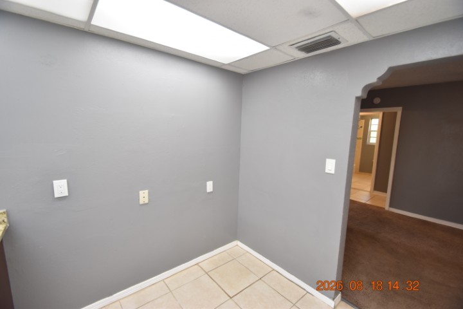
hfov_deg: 100.4
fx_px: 193
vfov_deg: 77.3
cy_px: 154
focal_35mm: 15
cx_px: 232
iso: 500
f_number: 4
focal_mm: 10
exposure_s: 1/60
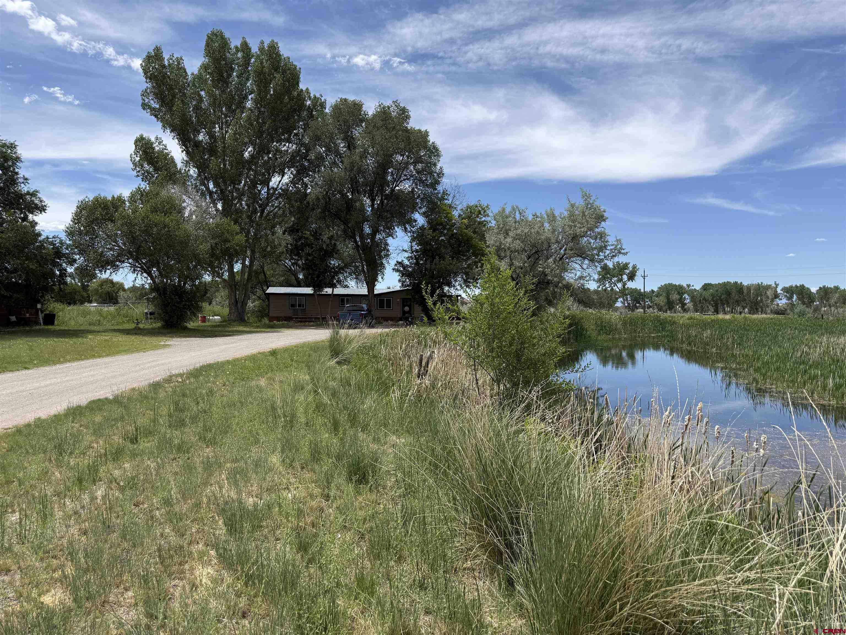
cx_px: 423
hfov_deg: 71.6
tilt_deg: -0.1
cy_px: 318
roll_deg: +0.1
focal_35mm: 24
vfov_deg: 56.8
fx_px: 587
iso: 80
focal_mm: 6.76
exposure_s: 1/4673
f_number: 1.78
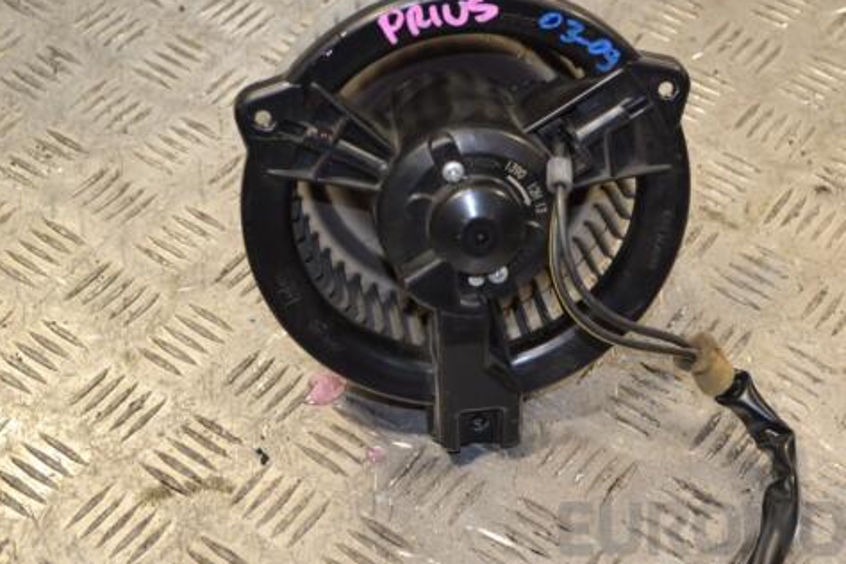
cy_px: 291
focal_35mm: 76
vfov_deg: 17.9
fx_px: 1786
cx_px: 525
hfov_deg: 26.6
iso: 400
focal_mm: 40
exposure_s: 1/100
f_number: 5.3
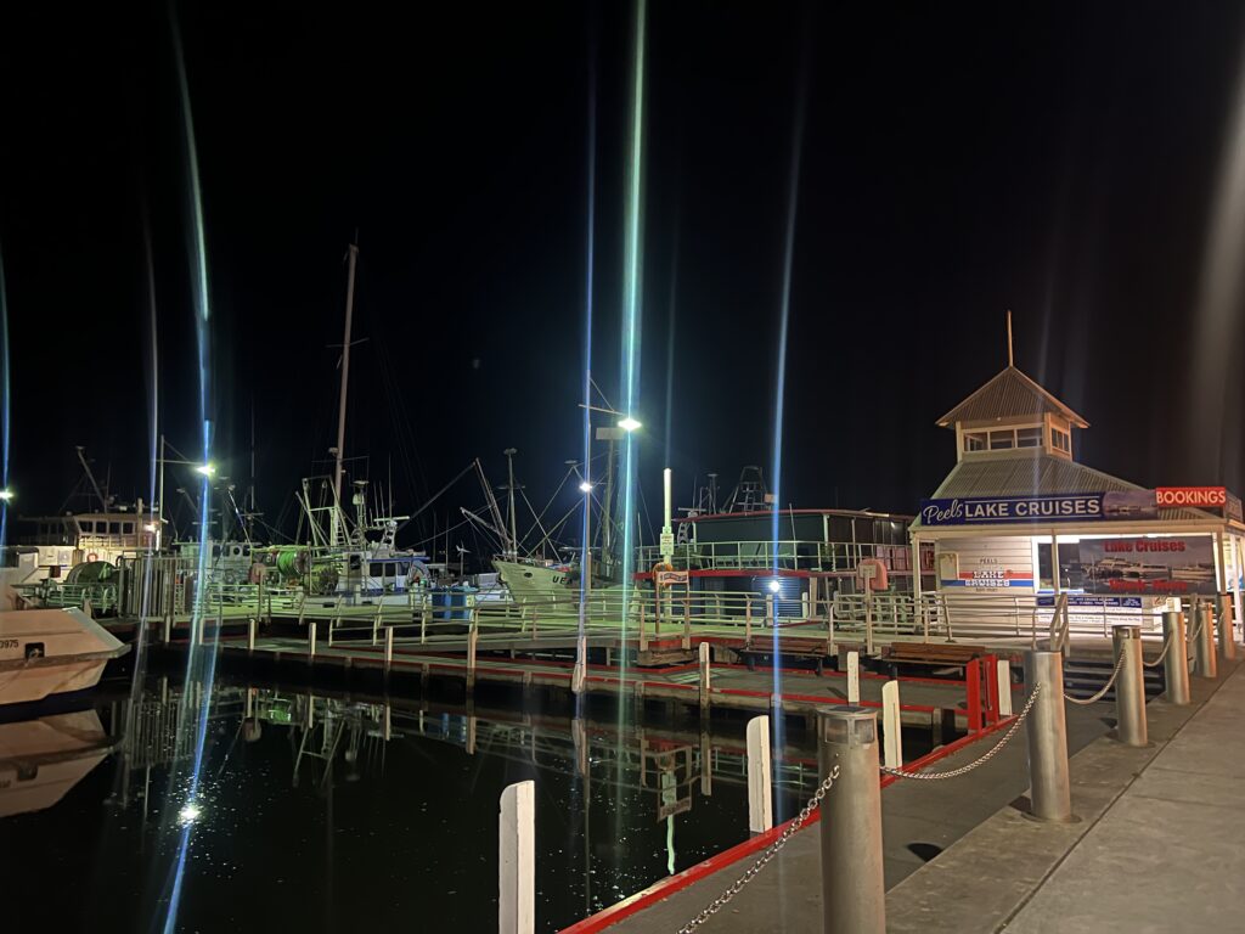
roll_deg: +1.2
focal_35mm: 26
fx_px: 935
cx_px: 622
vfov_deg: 53.1
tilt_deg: +6.4
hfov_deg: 67.3
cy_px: 467
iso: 1000
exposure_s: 1/9
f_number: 1.5
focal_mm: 5.7
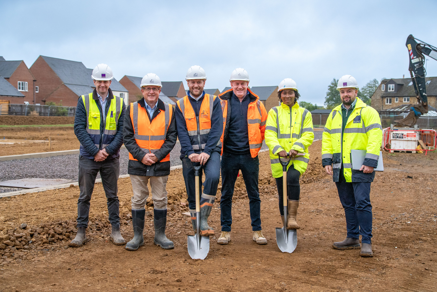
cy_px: 146
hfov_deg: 44.5
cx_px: 218
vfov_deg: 30.5
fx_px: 534
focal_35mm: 44
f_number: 5.6
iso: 3200
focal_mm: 44
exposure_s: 1/1250
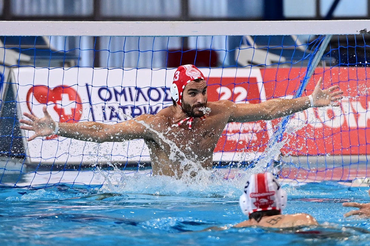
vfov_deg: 6.9
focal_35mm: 200
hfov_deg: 10.3
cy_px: 123
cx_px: 185
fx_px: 2055
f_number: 3.2
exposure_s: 1/1000
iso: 3200
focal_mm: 200
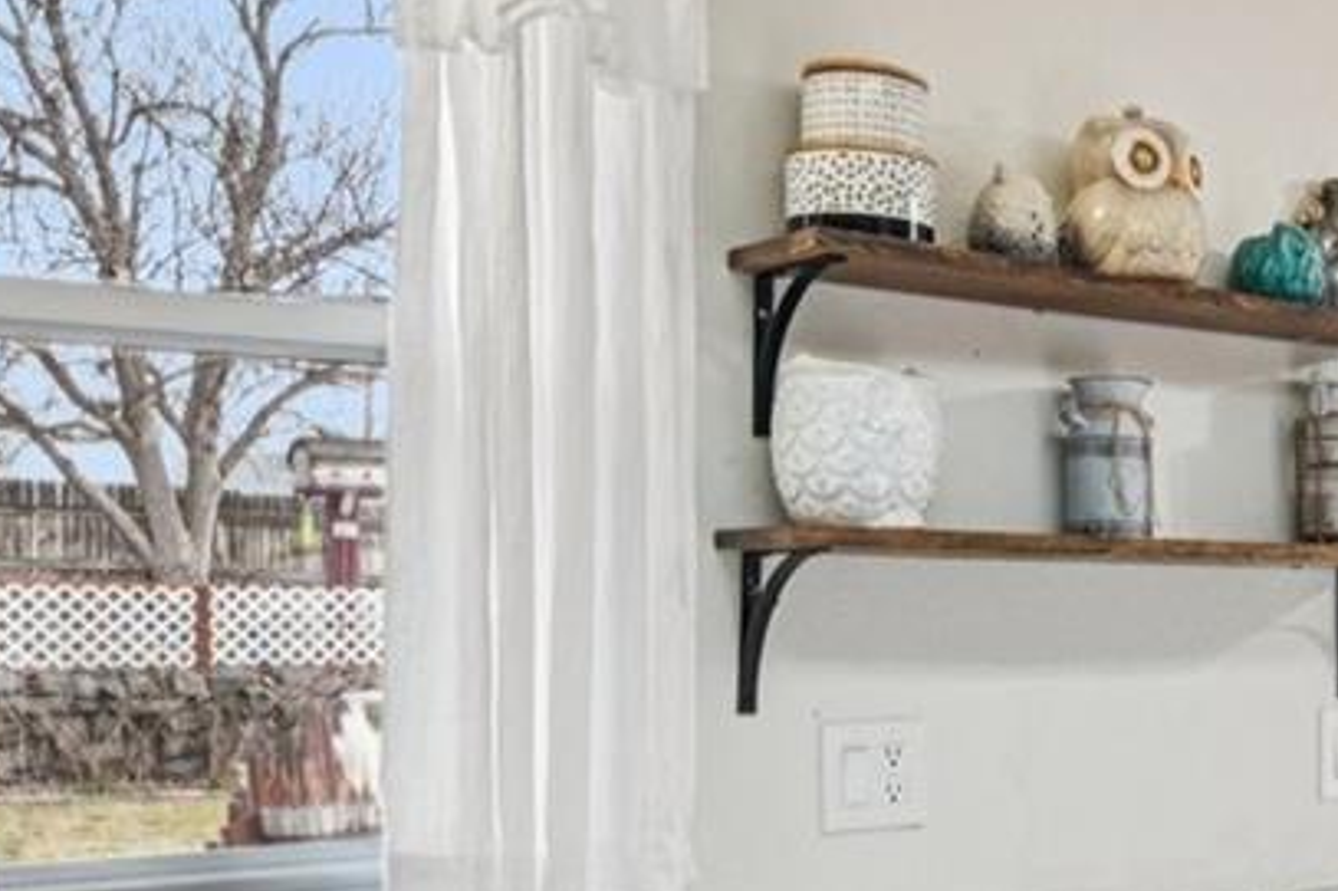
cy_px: 612
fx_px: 2043
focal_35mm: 55
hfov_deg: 31.9
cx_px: 1479
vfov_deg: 24.4
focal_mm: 14
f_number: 8
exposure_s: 1/15
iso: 125
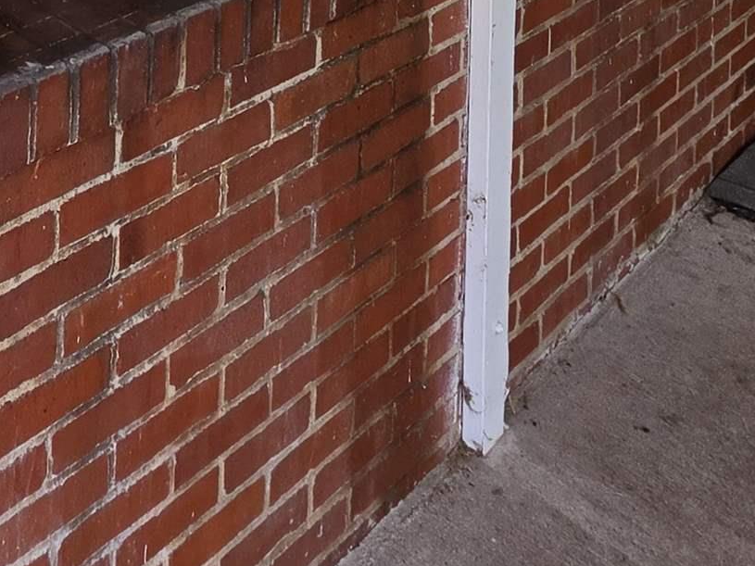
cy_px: -493
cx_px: -16
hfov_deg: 35.0
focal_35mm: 49
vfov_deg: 20.0
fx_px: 1069
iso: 80
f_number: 1.9
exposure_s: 1/719
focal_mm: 2.2
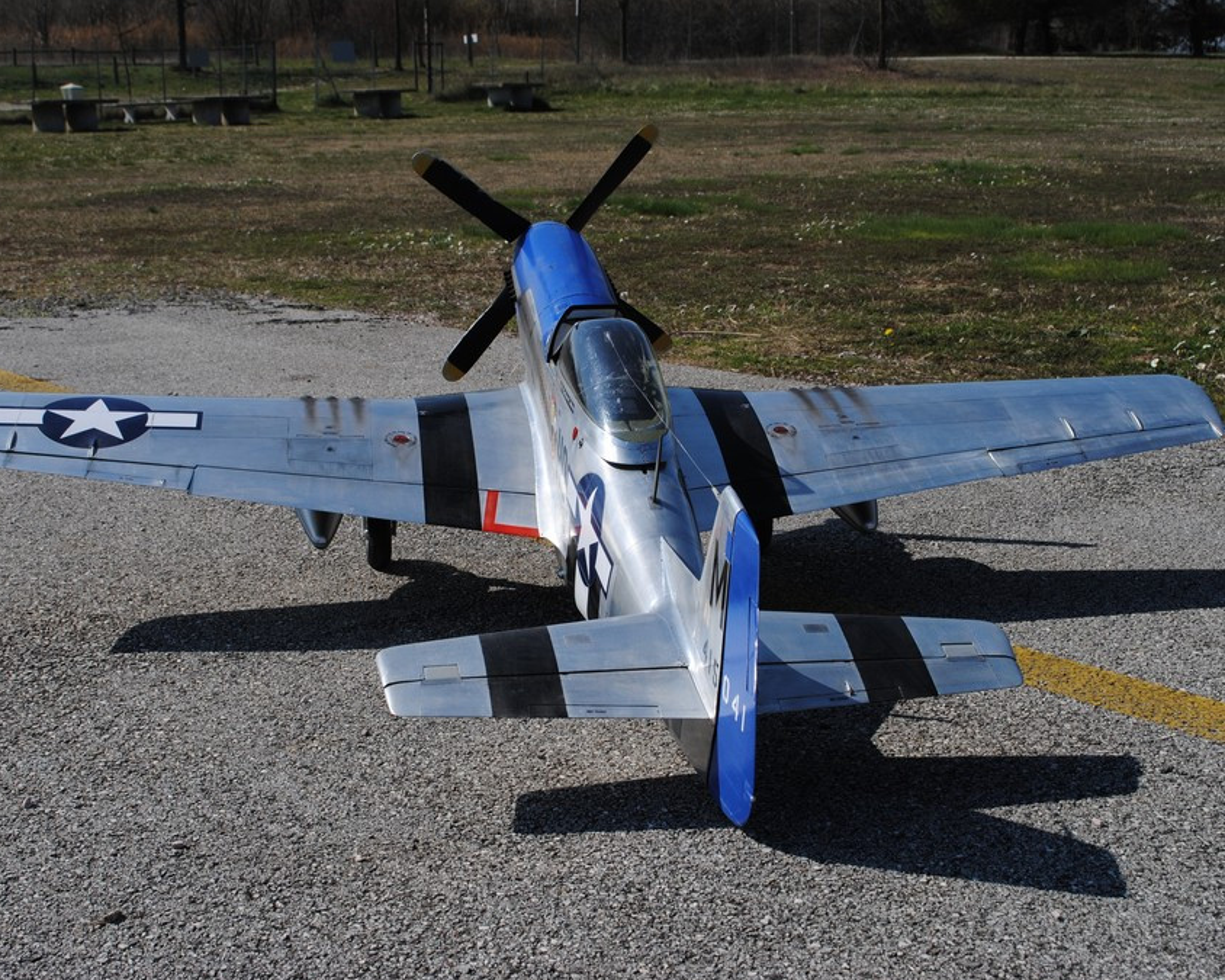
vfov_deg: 30.5
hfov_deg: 37.6
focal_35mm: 50
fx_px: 1797
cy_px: 494
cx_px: 575
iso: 100
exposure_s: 1/320
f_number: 9
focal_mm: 29
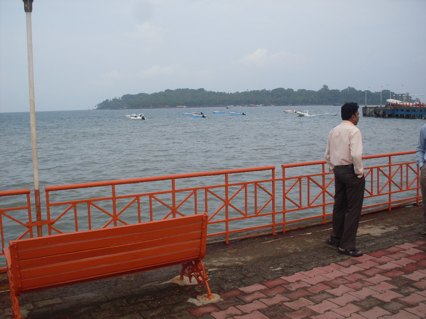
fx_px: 468
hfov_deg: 49.0
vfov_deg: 37.7
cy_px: 160
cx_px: 213
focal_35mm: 38
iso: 80
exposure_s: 1/180
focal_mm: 6.3
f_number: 8.4
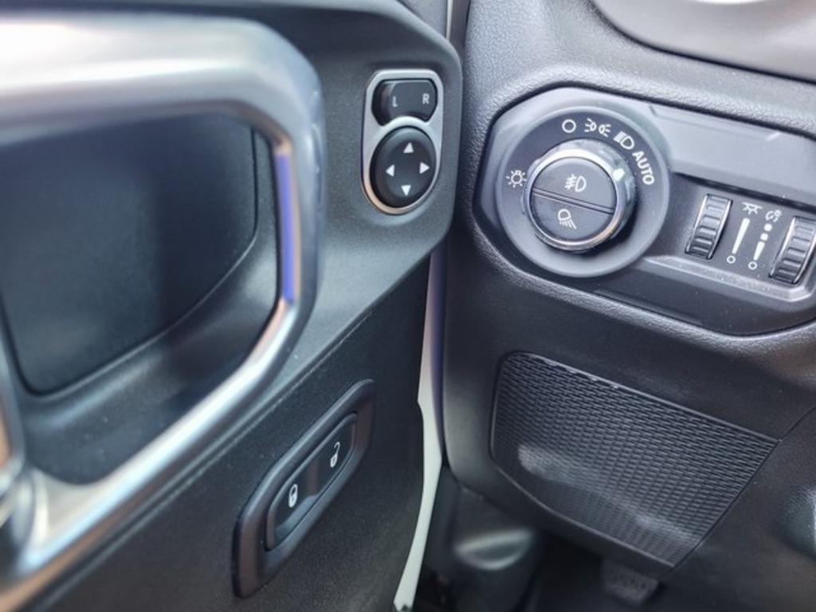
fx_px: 613
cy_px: 306
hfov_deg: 67.3
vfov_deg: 53.1
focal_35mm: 26
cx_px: 408
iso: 200
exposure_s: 1/50
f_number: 1.8
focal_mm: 5.4
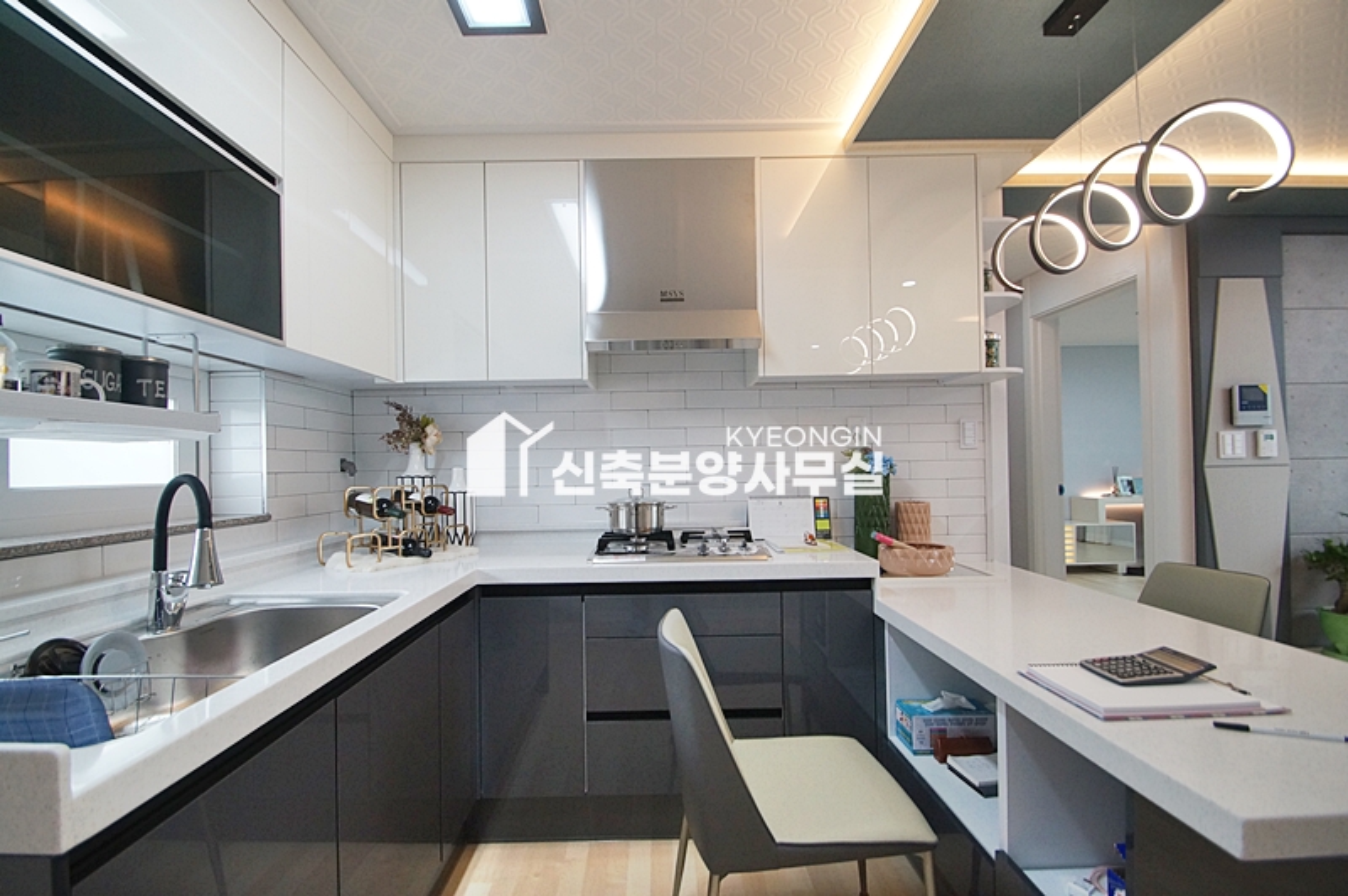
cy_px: 448
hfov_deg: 100.4
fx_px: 561
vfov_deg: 77.2
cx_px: 674
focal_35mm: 15
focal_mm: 10
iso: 800
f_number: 4
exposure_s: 1/200
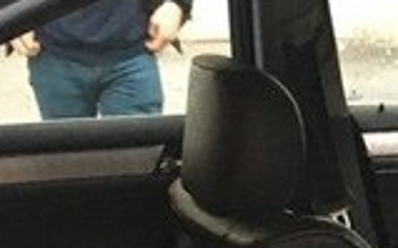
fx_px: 1387
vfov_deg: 9.8
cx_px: 448
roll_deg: +0.9
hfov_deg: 15.8
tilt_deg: -21.1
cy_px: 422
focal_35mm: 128
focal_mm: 4.15
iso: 250
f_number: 2.2
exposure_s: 1/17
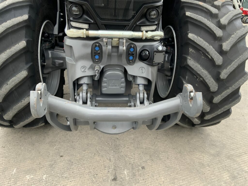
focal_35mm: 29
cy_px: 93
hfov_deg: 61.7
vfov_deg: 48.2
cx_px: 124
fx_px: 208
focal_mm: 3
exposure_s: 1/122
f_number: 1.8
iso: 50
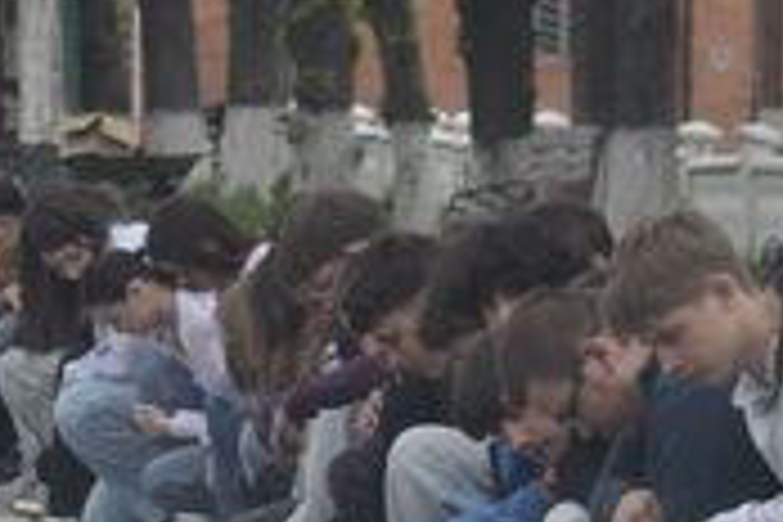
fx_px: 7724
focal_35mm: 355
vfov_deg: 3.9
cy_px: 405
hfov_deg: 5.8
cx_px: 292
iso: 200
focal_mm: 55
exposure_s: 1/320
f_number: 5.6
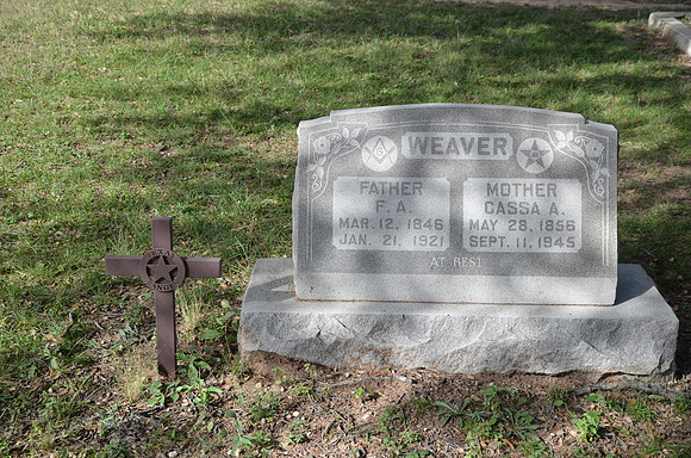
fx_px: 1005
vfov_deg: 25.6
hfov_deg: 37.9
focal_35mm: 52
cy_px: 229
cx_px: 346
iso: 200
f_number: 6.3
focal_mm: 35
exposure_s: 1/160
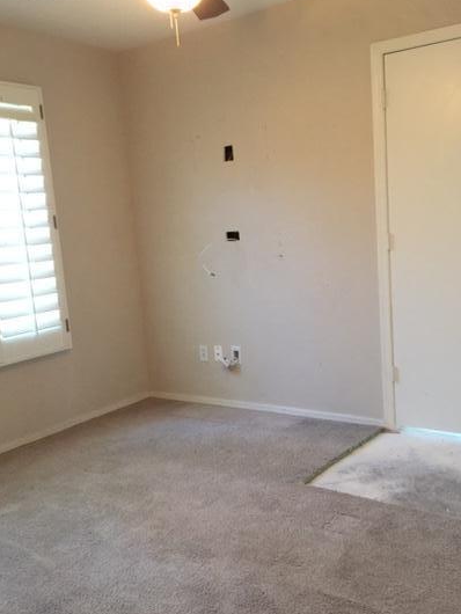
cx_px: 240
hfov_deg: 40.7
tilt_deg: -9.0
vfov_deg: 52.6
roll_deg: +4.9
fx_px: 621
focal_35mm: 35
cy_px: 326
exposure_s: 1/4
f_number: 2.2
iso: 100
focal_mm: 4.15
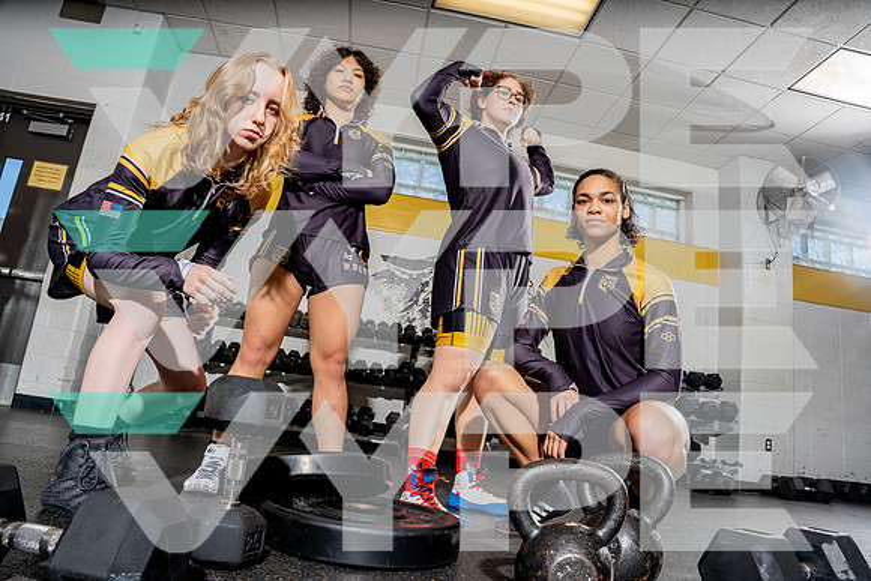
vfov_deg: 53.2
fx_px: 581
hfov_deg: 73.7
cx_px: 436
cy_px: 290
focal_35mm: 24
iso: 200
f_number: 8
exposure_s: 1/200
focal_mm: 24
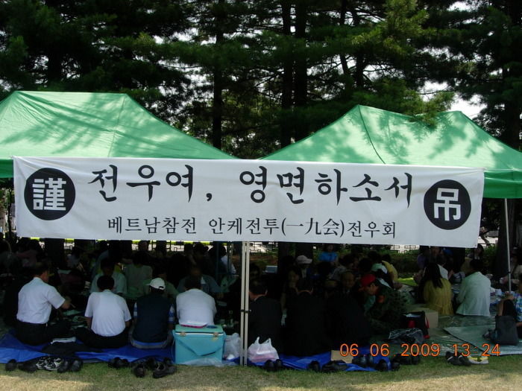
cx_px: 261
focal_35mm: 38
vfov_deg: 37.7
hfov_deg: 49.0
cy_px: 196
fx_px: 573
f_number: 4.8
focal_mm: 7.8
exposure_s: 1/430
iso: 64
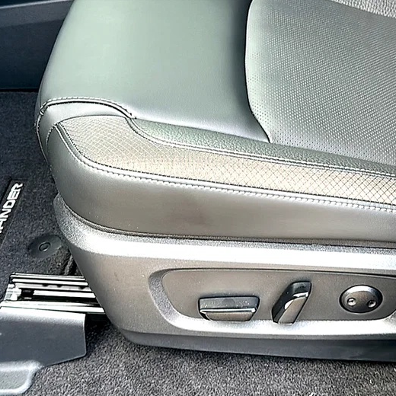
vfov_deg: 38.3
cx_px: 254
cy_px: 198
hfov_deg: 38.0
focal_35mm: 44
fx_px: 569
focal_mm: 6.86
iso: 80
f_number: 1.78
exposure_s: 1/139
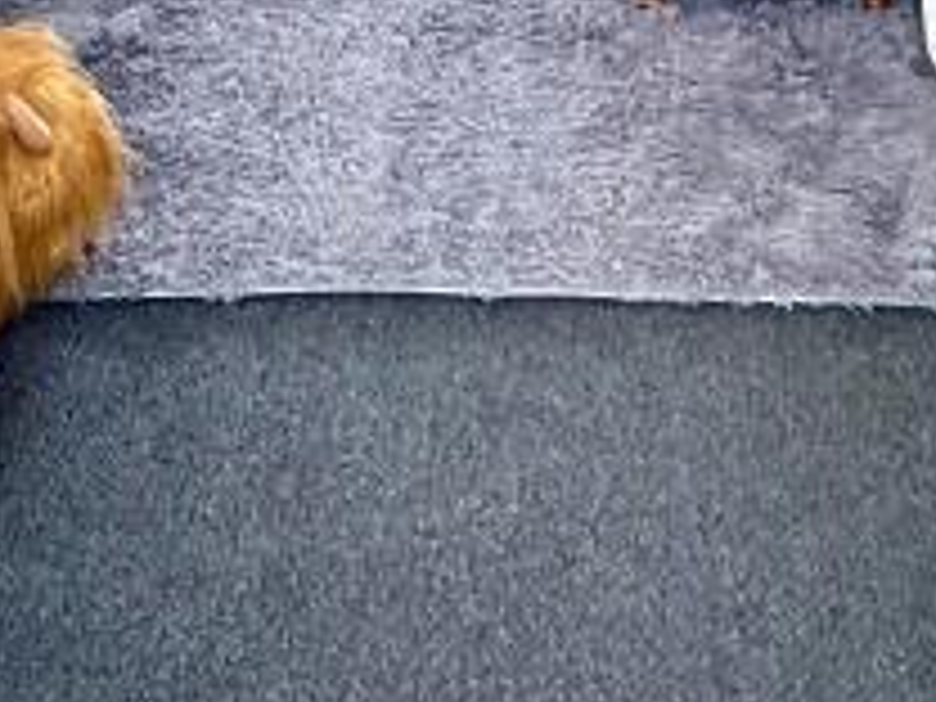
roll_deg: +0.8
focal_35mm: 69
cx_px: 482
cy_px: -544
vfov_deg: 17.5
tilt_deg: -9.7
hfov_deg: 28.2
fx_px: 1866
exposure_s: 1/95
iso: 320
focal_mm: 2.22
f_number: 2.2
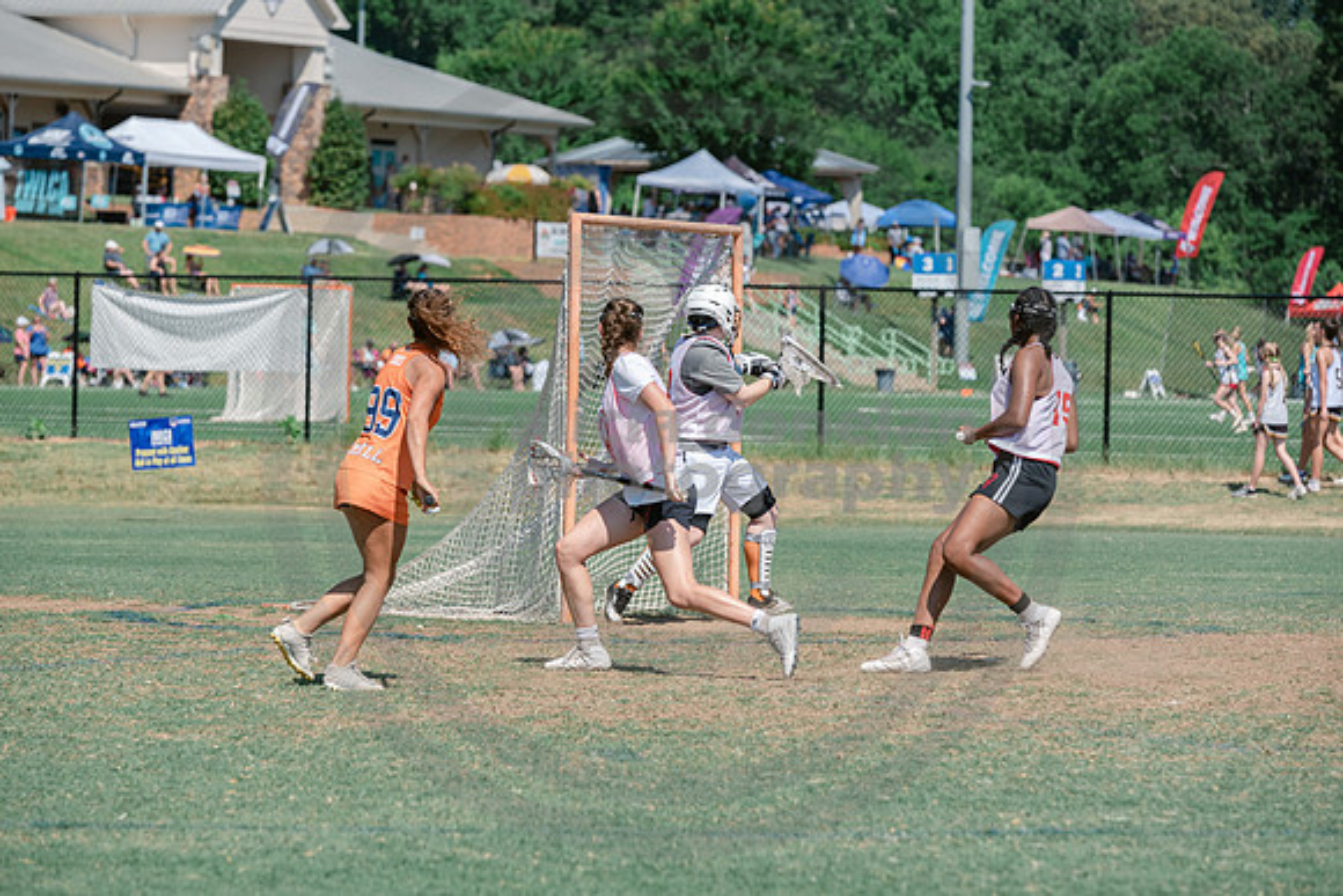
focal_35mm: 196
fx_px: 7302
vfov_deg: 7.0
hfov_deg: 10.5
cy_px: 449
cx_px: 650
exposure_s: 1/2000
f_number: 5.6
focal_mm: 185
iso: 400
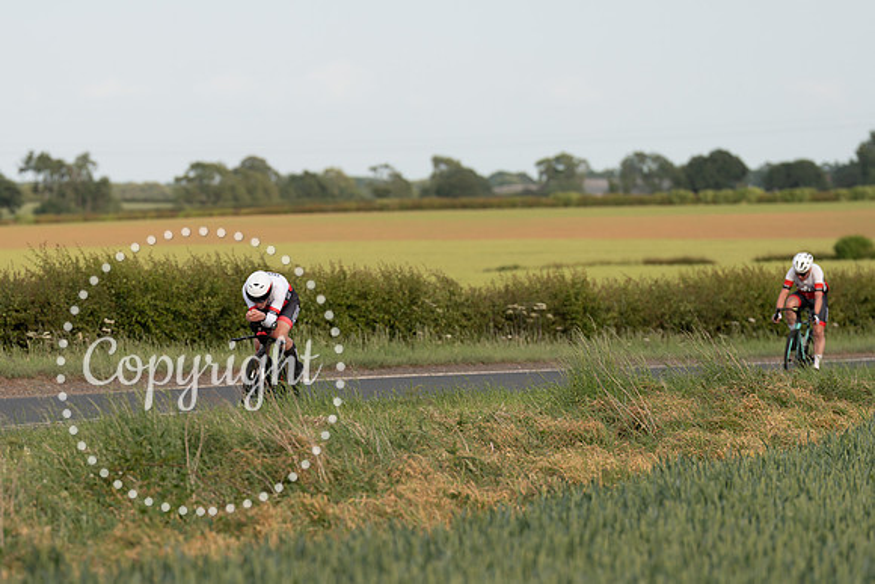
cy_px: 391
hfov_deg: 7.7
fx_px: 6507
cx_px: 364
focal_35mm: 268
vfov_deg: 5.1
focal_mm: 200
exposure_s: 1/1000
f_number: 4
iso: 250
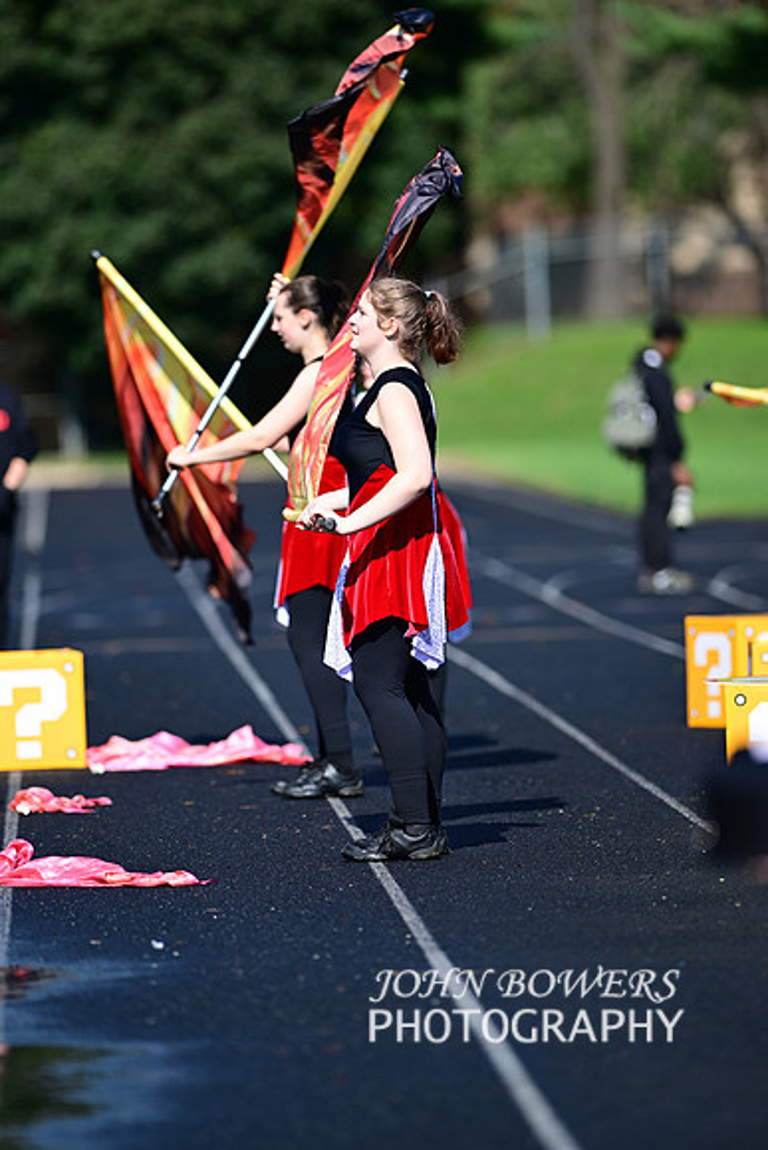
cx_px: 384
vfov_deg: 6.9
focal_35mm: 300
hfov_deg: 4.6
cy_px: 575
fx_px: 9594
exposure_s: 1/1600
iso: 100
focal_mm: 300
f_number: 2.8
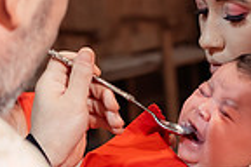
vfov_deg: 8.7
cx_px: 213
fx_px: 1095
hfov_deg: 13.0
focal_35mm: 157
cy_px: 141
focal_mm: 35
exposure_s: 1/250
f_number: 2.8
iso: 1600
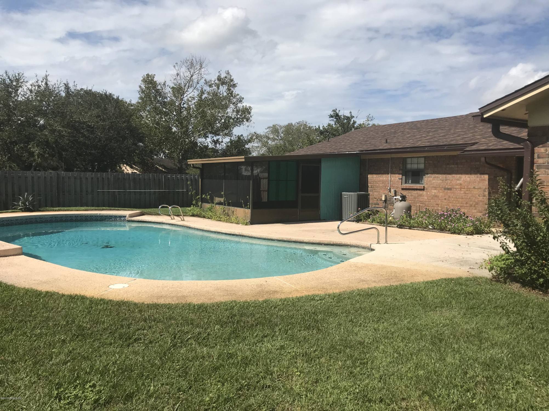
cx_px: 274
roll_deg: -0.2
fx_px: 444
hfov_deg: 63.4
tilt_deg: -2.6
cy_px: 206
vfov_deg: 49.7
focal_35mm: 28
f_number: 1.8
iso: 20
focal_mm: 3.99
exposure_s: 1/3425
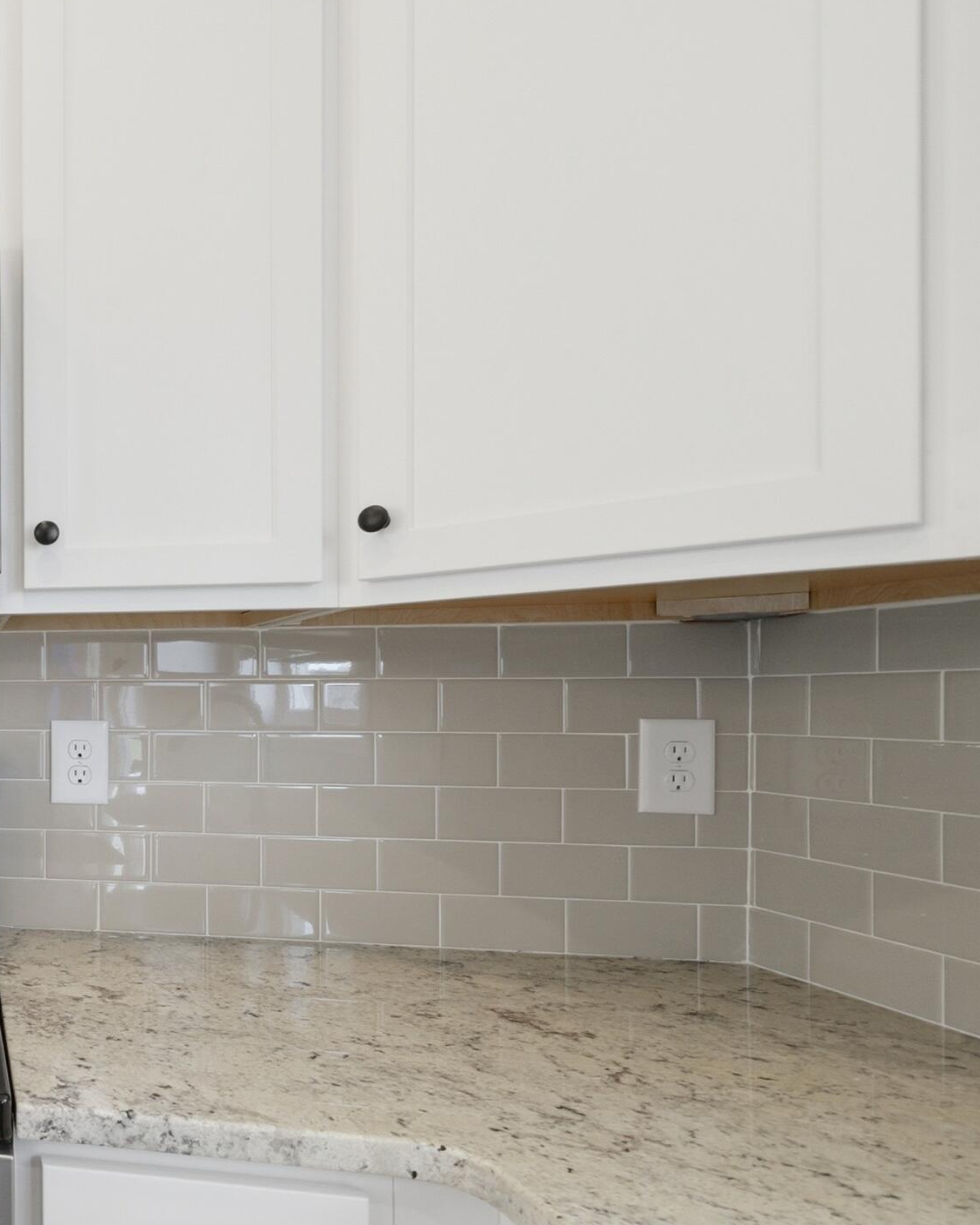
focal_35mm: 24
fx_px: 870
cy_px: 694
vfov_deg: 70.0
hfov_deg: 38.3
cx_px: -259
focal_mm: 12
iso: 160
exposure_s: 1/30
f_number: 7.1
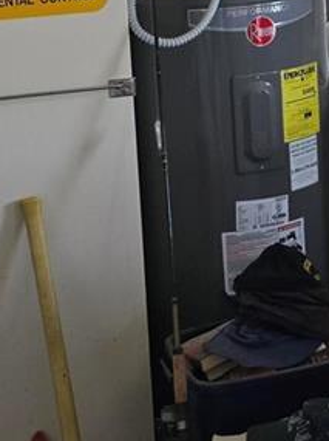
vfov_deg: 19.3
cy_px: -54
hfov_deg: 14.2
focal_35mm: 97
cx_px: 497
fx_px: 1232
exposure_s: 1/120
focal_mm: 6.3
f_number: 1.7
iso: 640
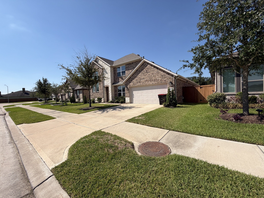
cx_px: 132
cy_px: 99
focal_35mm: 14
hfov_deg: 102.1
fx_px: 107
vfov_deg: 85.7
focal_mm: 2.22
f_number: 2.2
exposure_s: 1/1189
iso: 20
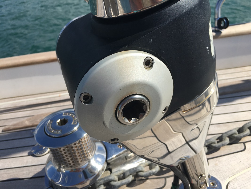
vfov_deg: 48.2
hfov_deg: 61.6
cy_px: 94
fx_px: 210
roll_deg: +4.5
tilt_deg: -33.3
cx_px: 126
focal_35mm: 29
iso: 25
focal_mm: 4.15
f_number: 2.2
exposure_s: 1/2024
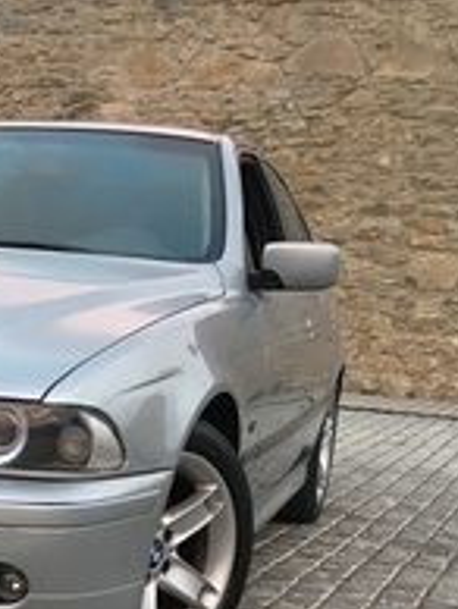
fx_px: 1303
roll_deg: -5.9
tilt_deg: -16.7
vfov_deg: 24.5
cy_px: 672
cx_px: -91
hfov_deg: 18.9
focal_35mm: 74
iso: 100
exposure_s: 1/33
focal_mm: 4.15
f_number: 2.2
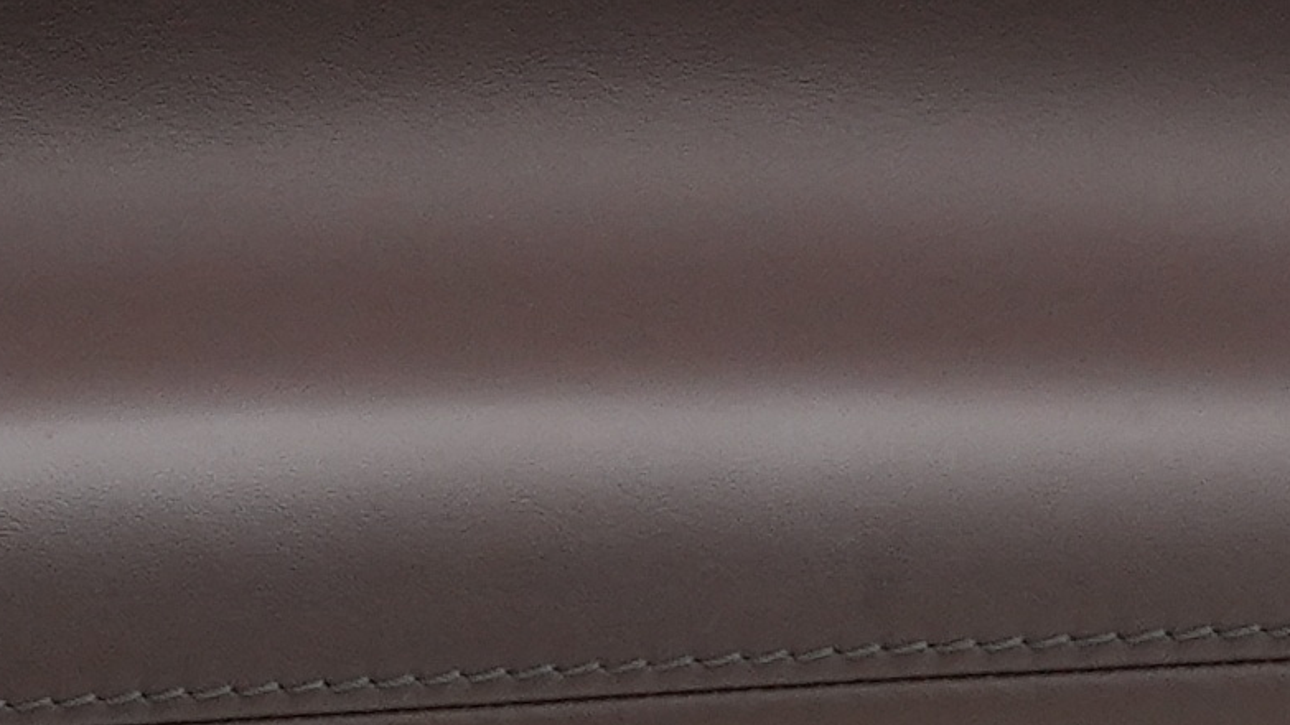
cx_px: -1064
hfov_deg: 4.8
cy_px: 236
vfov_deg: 2.8
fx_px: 15084
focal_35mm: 441
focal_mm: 35.5
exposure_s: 1/50
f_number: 7.1
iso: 320
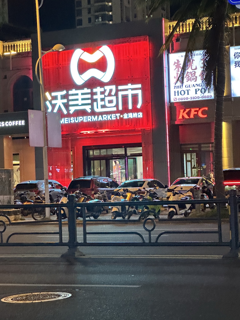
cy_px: 147
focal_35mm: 92
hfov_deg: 16.1
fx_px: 851
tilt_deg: +3.5
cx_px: 109
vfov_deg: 21.3
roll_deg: +1.6
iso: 800
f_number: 2.8
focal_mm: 9
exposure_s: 1/34
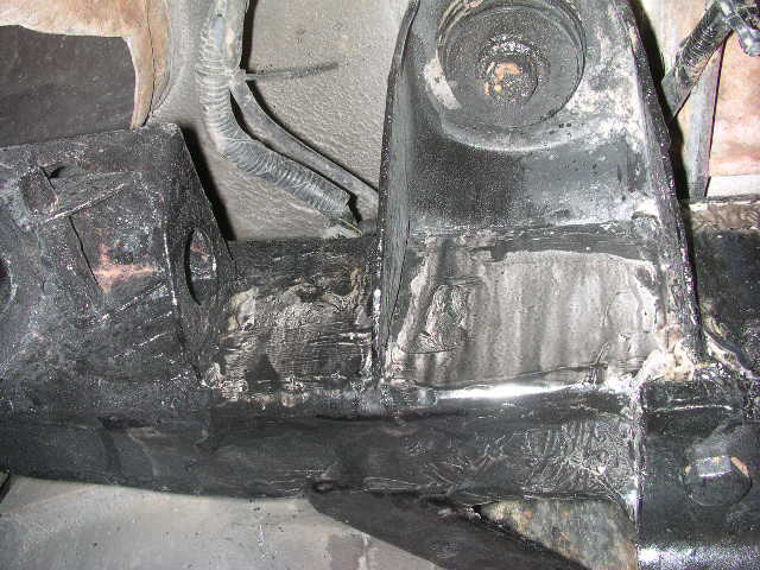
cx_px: 380
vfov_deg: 38.7
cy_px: 285
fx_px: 812
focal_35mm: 37
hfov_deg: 50.1
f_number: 4.5
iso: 100
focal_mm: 5.6
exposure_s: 1/60
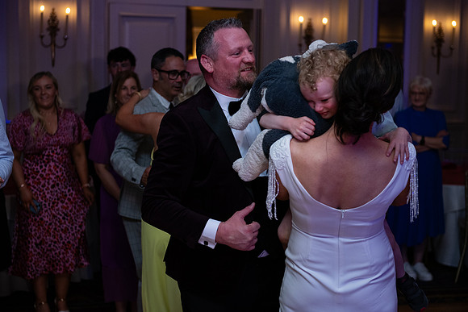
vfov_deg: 20.6
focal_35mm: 66
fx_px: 858
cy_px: 156
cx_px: 234
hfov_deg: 30.5
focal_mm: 66
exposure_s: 1/160
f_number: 3.5
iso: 640
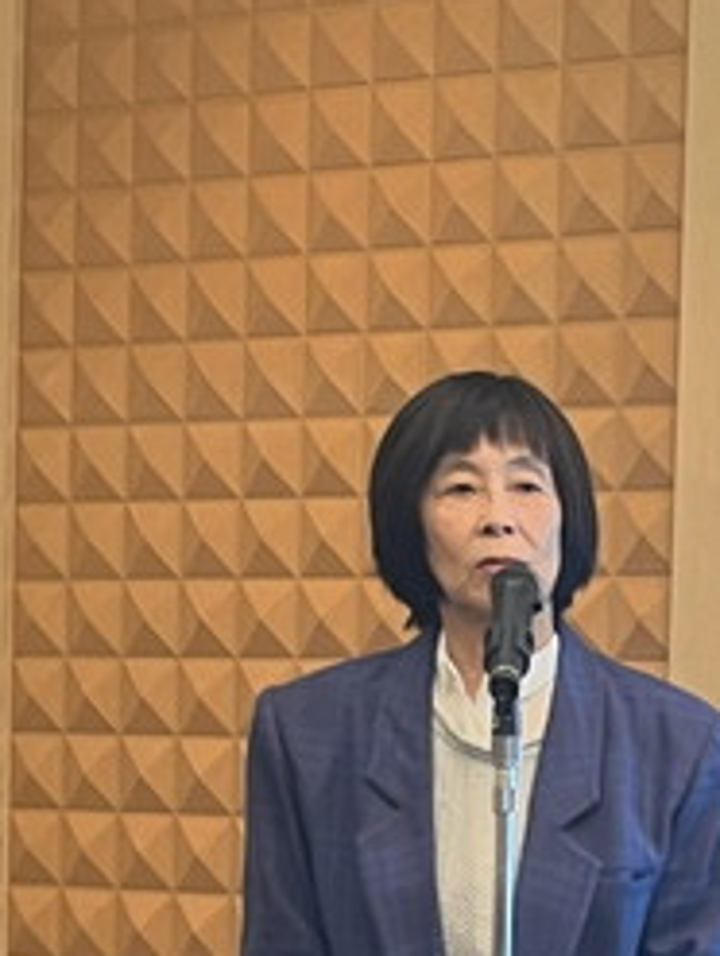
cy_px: 1161
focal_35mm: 139
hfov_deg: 10.4
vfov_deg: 13.8
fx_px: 3845
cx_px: 1003
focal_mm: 5.1
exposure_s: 1/50
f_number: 1.6
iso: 80
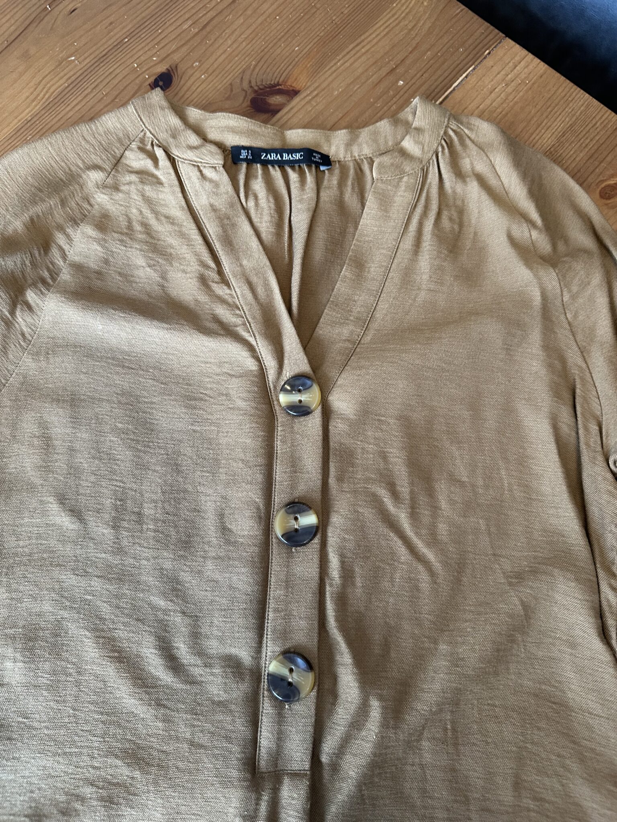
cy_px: 411
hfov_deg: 56.8
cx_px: 308
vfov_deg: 71.6
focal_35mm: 24
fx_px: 570
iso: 320
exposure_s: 1/60
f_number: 1.78
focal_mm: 6.86
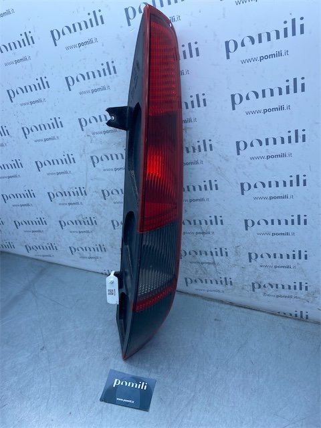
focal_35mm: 26
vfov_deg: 67.3
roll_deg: +3.8
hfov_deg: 53.1
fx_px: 321
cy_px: 214
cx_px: 160
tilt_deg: -30.7
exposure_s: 1/1063
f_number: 1.8
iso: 32
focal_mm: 4.25
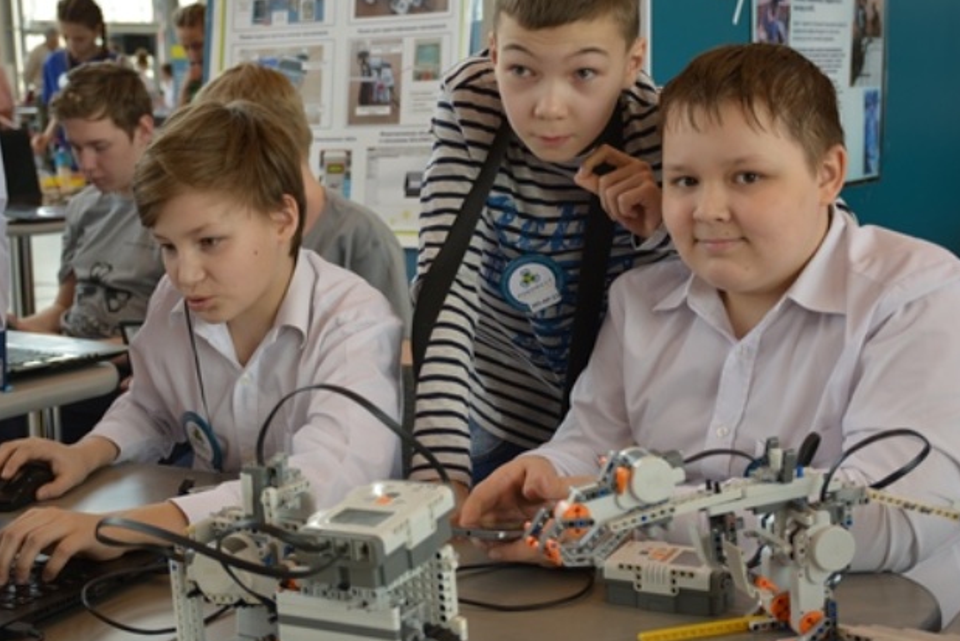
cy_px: 302
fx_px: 1654
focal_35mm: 62
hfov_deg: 32.4
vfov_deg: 21.9
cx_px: 493
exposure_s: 1/80
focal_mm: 32
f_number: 4
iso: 400
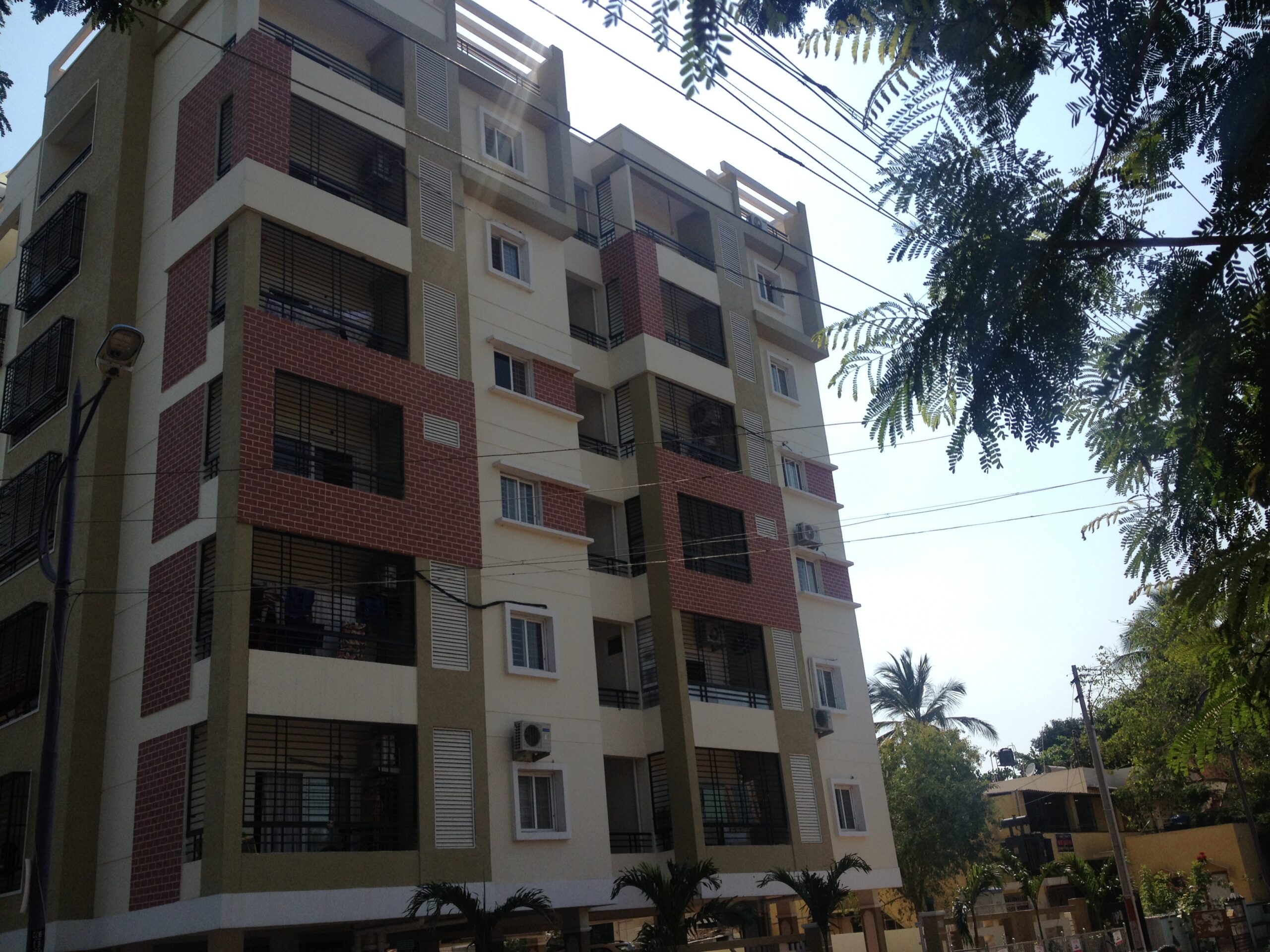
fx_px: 1284
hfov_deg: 52.6
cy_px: 476
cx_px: 635
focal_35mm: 35
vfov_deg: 40.7
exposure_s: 1/2304
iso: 50
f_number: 2.4
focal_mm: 4.28
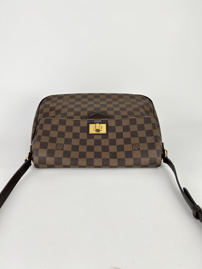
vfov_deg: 67.3
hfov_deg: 53.1
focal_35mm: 26
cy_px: 134
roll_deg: -0.8
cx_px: 101
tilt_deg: -21.7
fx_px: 202
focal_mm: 5.7
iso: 40
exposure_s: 1/169
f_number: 1.5
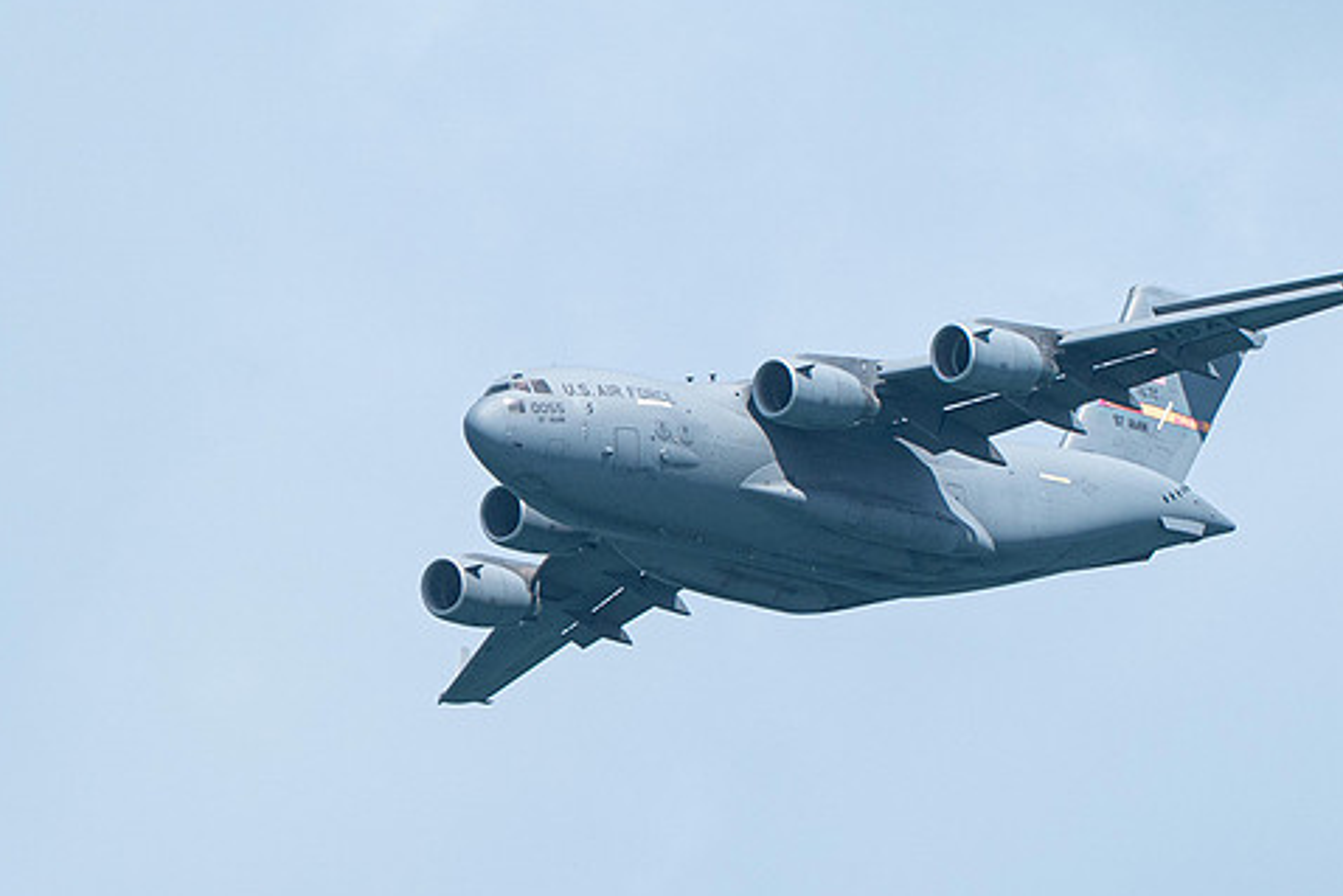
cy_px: 486
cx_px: 419
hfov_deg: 2.2
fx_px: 35710
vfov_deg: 1.4
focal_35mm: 957
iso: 640
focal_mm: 400
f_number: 10
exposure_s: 1/1250
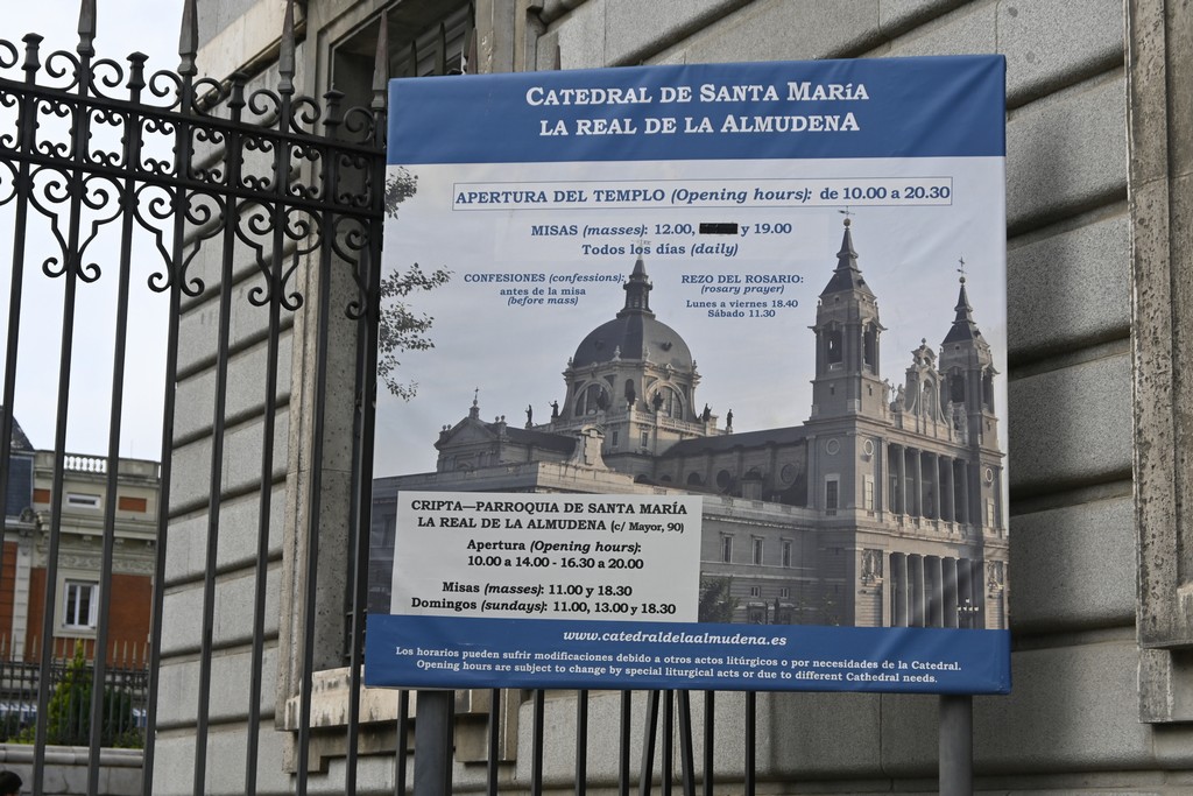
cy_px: 398
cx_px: 596
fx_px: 2336
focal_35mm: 70
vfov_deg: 19.3
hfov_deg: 28.6
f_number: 6
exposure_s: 1/320
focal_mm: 47
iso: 100
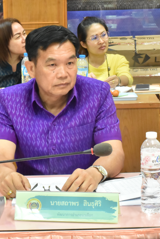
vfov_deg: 18.1
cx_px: 59
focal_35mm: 113
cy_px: 119
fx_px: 753
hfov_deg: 12.1
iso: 3200
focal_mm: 50
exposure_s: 1/13
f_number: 18
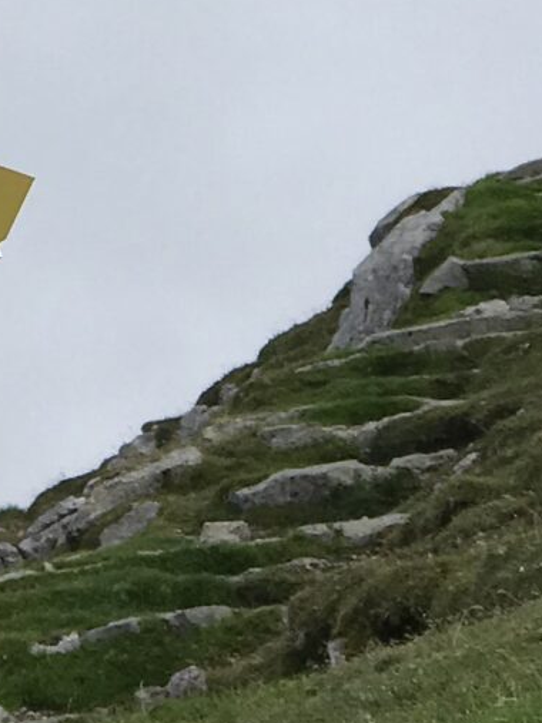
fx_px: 6015
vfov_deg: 6.8
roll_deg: +3.2
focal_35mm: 288
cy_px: -375
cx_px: -88
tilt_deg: +16.6
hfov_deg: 5.1
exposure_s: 1/1212
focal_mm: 6.6
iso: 20
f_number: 2.8
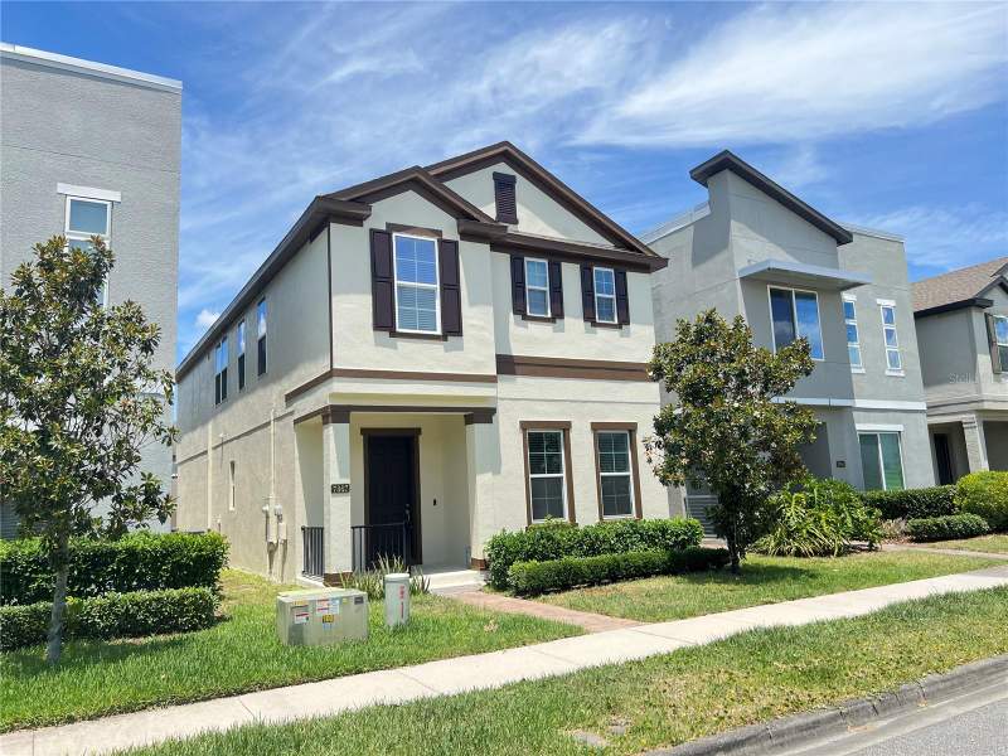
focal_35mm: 26
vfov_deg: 53.1
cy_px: 378
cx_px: 504
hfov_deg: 67.3
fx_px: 757
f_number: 1.5
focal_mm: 5.7
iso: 50
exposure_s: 1/2208
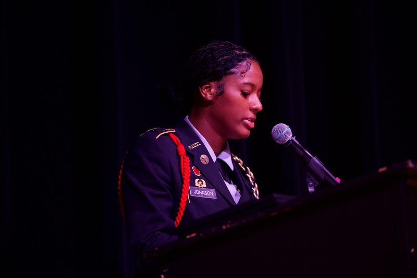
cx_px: 208
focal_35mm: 170
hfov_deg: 12.1
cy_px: 139
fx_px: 1967
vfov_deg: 8.1
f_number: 2.8
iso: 2000
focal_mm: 170
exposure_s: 1/320
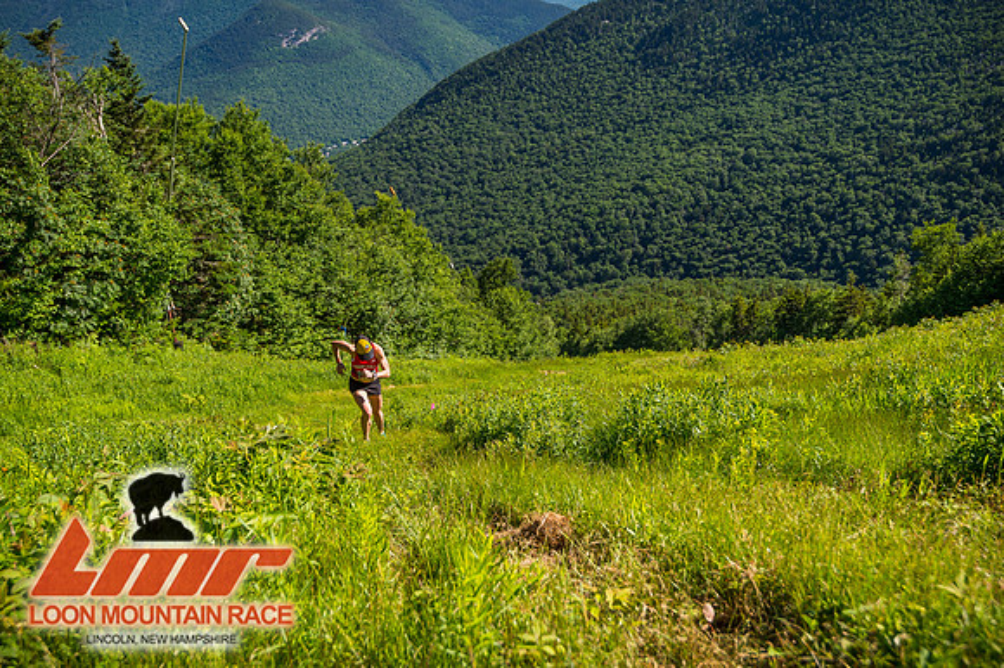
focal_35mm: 35
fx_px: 976
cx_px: 502
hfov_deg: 54.5
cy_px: 334
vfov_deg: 37.8
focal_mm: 35
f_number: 6.3
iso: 100
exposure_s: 1/250
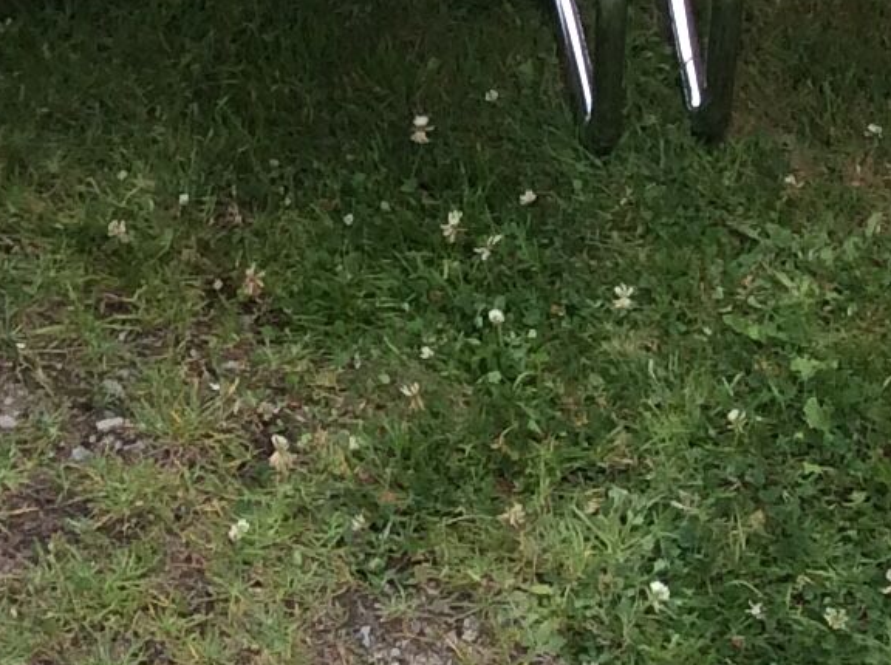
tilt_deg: -25.5
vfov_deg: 9.7
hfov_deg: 13.3
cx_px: -241
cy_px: -544
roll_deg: +1.6
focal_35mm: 144
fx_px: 3700
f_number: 2.4
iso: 32
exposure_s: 1/282
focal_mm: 3.3
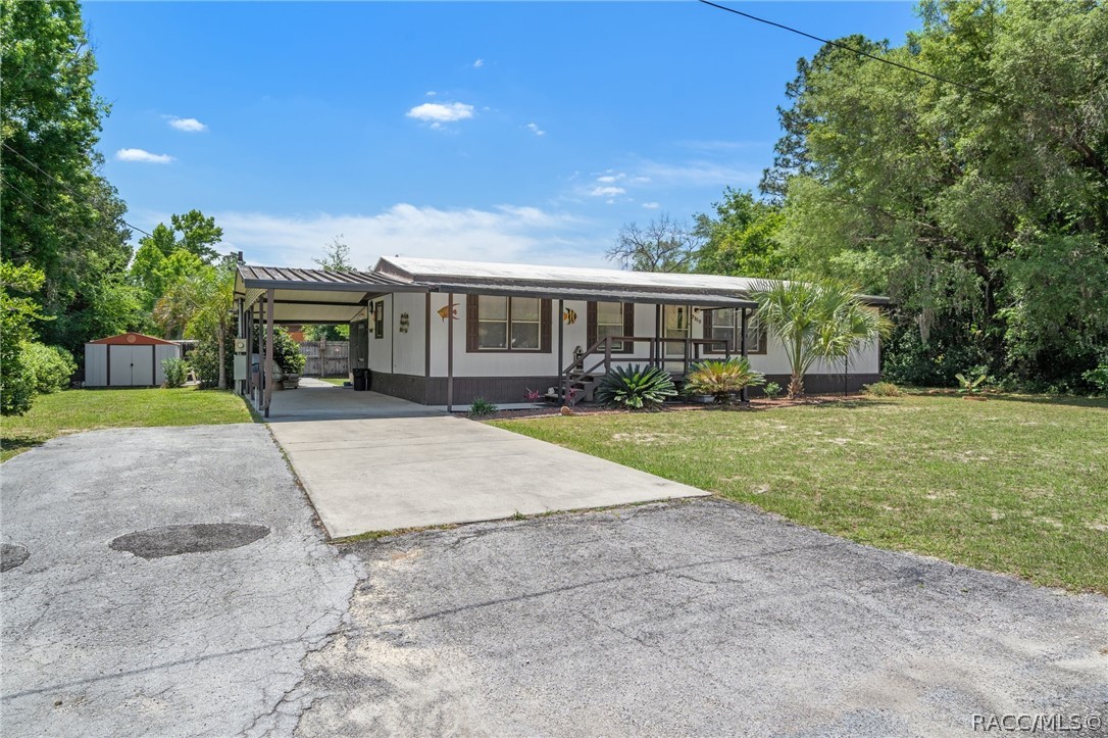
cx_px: 554
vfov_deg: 55.1
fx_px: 708
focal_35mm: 23
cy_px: 369
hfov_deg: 76.1
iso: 200
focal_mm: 23
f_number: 8
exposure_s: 1/500
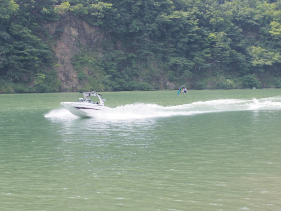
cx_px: 140
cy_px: 106
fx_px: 674
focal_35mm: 83
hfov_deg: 23.6
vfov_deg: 17.8
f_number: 5
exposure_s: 1/320
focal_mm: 14.9
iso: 200
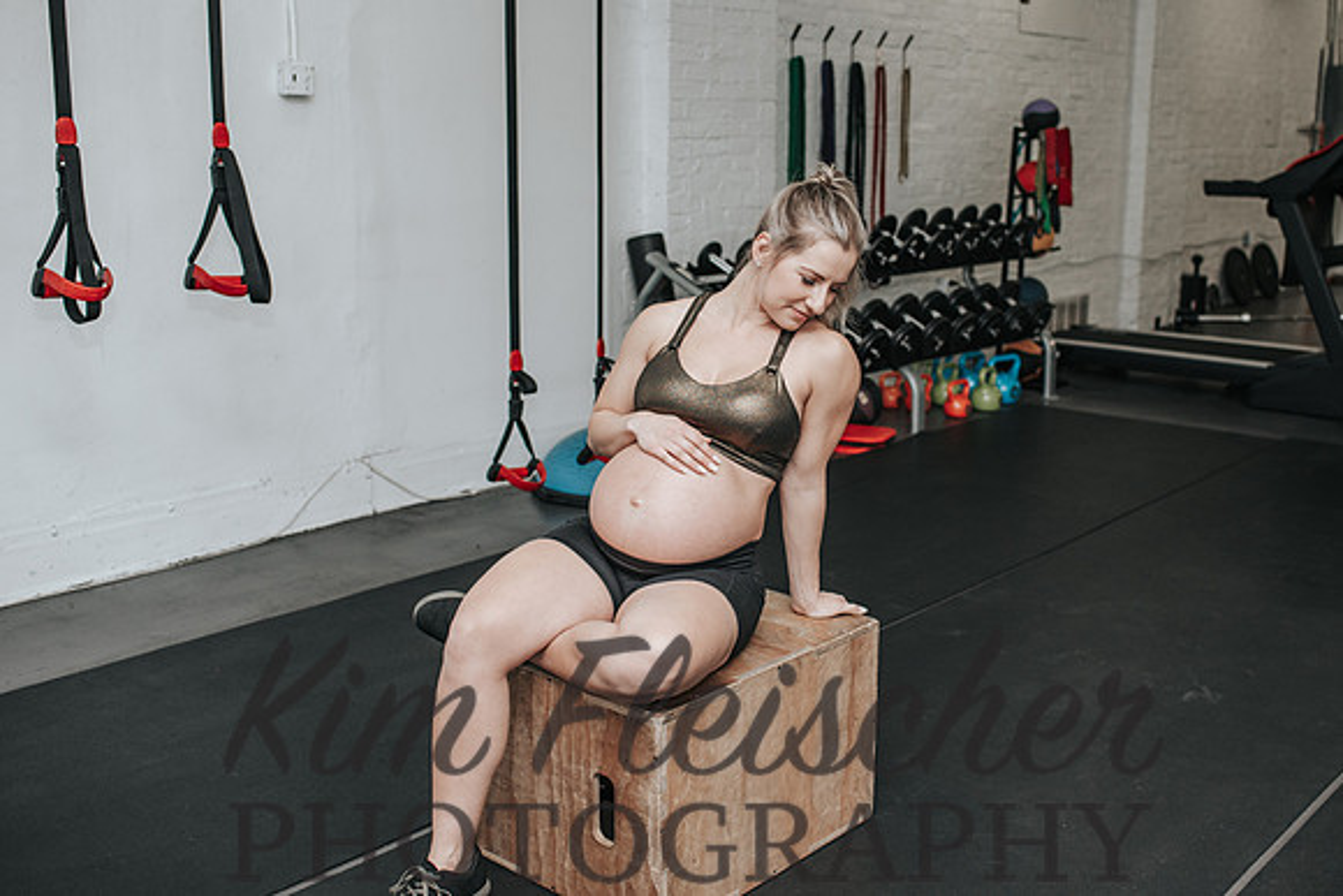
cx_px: 721
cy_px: 389
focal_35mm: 40
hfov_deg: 48.9
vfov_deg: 33.7
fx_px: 1477
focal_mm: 35
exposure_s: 1/200
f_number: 3.2
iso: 800
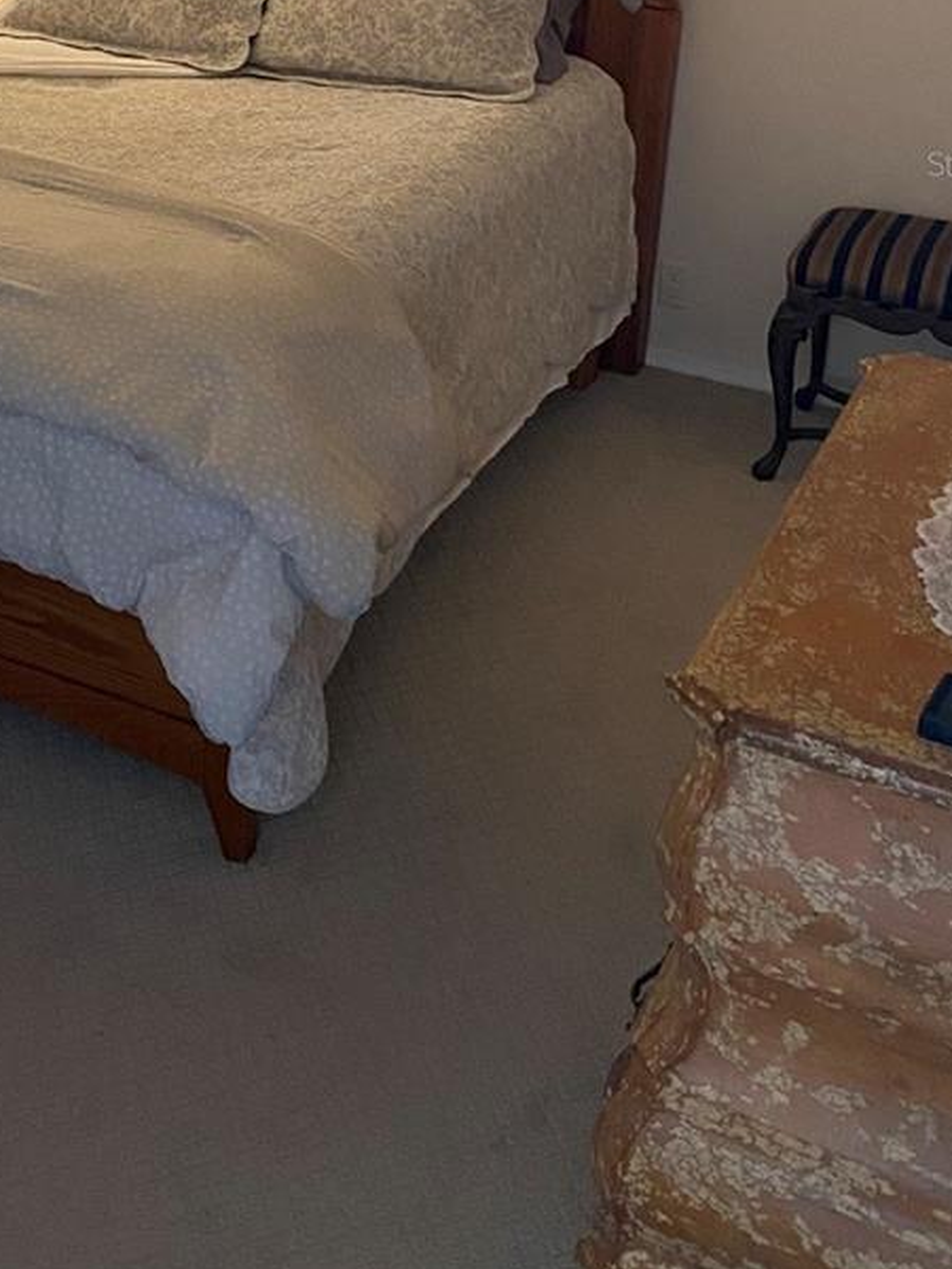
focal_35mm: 52
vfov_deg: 35.0
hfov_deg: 27.2
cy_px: 163
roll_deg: +0.0
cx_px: 125
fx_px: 1907
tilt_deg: -16.6
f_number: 1.8
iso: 500
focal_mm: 4.25
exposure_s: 1/40
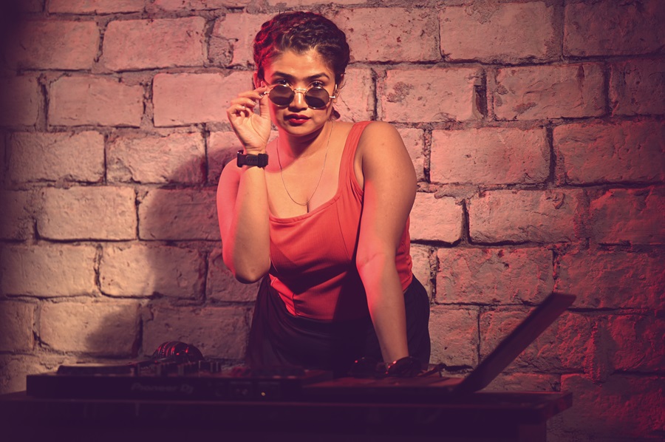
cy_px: 221
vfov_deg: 13.4
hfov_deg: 20.0
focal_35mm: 102
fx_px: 1882
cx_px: 332
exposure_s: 1/100
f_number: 2.8
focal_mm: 102
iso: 200
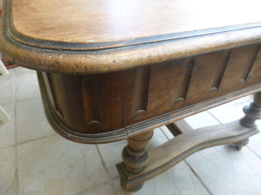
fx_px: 188
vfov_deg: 54.9
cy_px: 98
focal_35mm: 25
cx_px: 130
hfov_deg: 69.4
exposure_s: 1/60
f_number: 3.1
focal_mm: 4.5
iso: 250
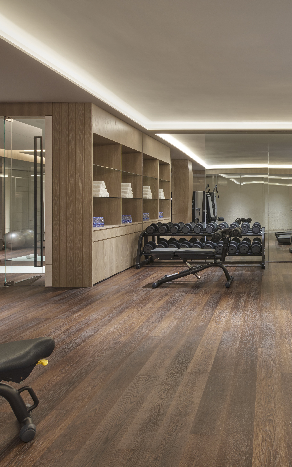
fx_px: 331
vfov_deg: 70.4
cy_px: 234
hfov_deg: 43.2
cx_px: 267
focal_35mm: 26
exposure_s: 1.6
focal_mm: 17
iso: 200
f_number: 13
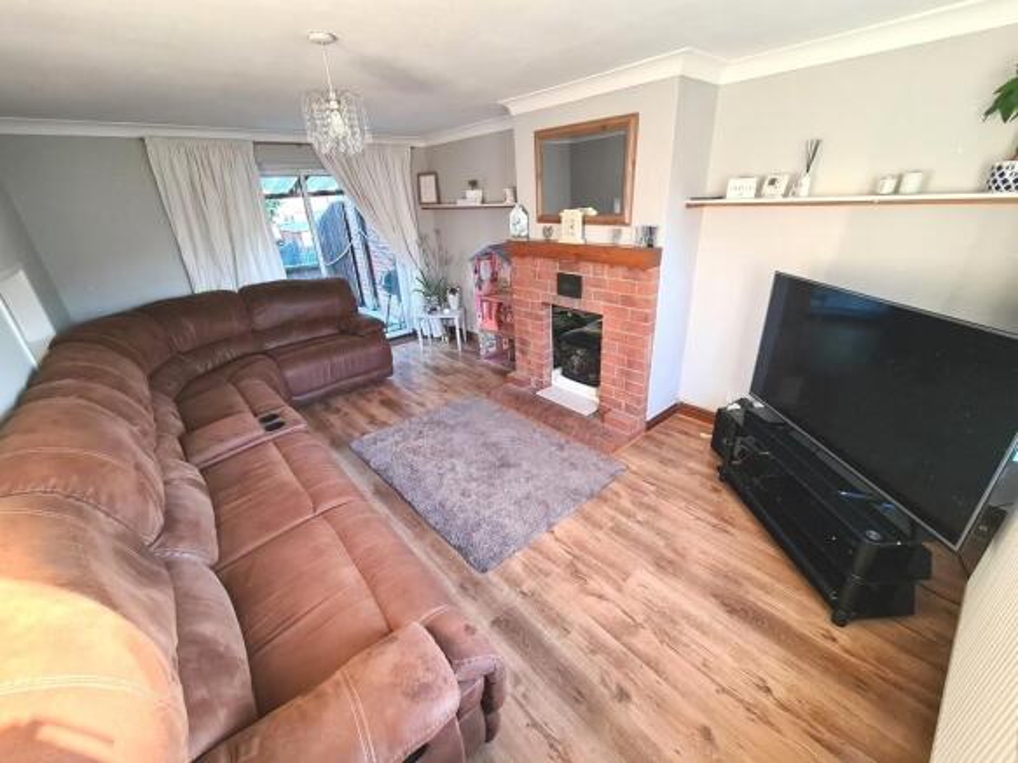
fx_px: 382
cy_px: 382
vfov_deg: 89.9
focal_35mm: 13
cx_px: 509
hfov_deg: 106.2
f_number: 2.2
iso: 250
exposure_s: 1/50
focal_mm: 2.2
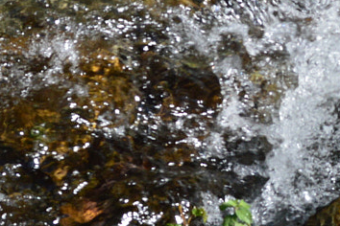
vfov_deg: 9.2
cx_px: 320
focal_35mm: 149
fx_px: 1407
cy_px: 60
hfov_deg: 13.6
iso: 400
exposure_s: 1/320
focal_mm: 22
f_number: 10
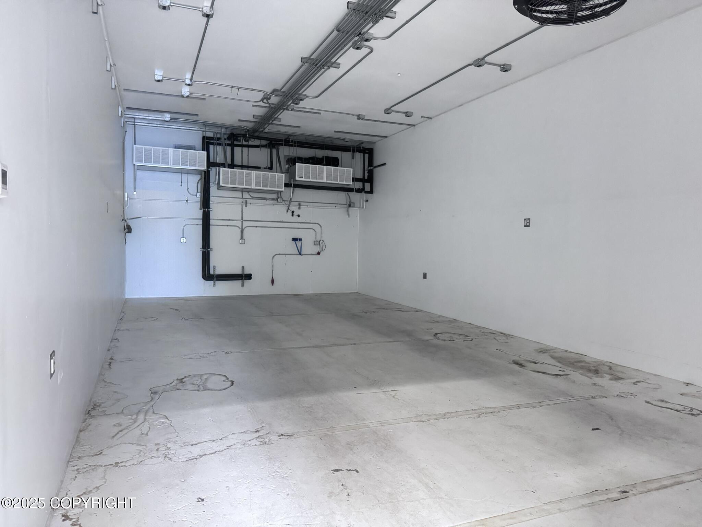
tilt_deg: -3.1
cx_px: 351
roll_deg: -1.0
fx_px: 487
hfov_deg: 71.6
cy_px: 264
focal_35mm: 24
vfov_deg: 56.8
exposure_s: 1/24
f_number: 1.78
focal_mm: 6.76
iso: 1600
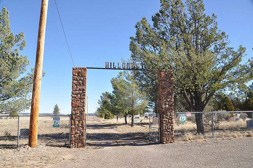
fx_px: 211
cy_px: 84
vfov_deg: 43.5
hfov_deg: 62.0
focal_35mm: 30
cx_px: 126
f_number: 10
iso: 200
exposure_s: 1/100
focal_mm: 20
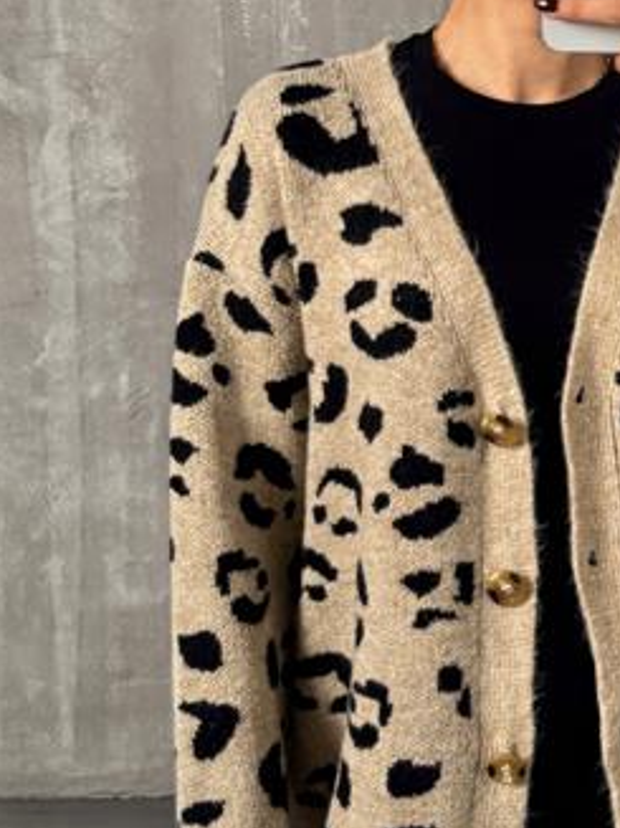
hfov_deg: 20.7
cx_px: 596
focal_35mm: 69
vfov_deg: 27.8
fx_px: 1649
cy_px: 215
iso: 200
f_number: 1.78
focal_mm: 6.76
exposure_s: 1/121
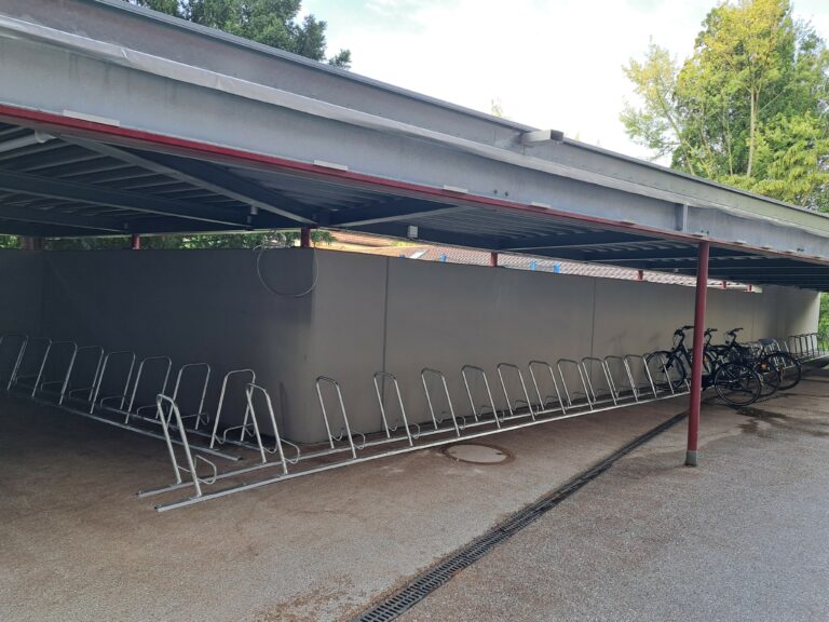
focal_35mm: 24
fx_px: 575
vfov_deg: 56.8
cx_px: 414
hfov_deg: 71.6
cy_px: 311
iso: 50
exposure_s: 1/50
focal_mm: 5.23
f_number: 1.8
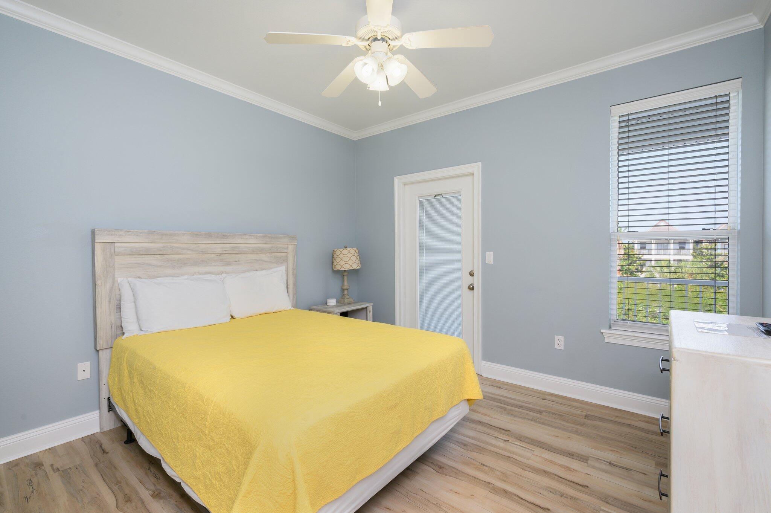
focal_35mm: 16
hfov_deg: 96.8
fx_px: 342
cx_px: 386
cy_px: 256
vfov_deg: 73.7
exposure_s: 1/30
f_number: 9
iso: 320
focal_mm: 16
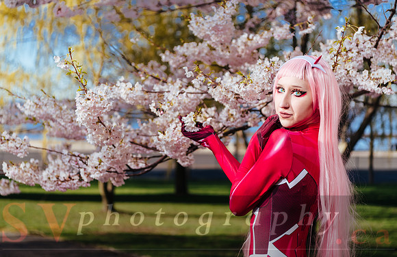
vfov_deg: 18.9
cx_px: 198
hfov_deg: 28.8
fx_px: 772
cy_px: 128
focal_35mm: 71
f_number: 3.5
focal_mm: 70
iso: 64
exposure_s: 1/200
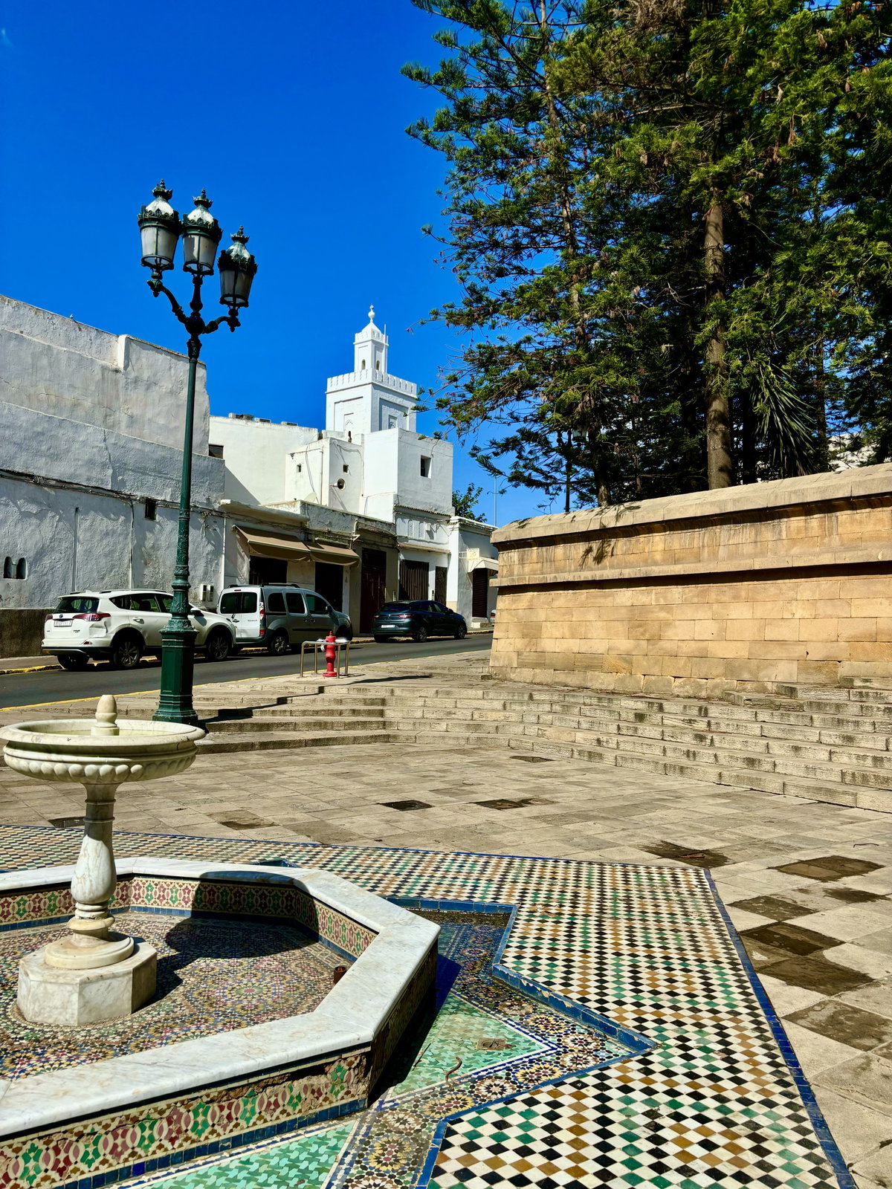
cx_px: 446
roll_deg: -1.8
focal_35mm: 26
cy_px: 594
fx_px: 893
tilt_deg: +3.9
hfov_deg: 53.1
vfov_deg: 67.3
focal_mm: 5.96
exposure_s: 1/7692
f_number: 1.6
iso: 50
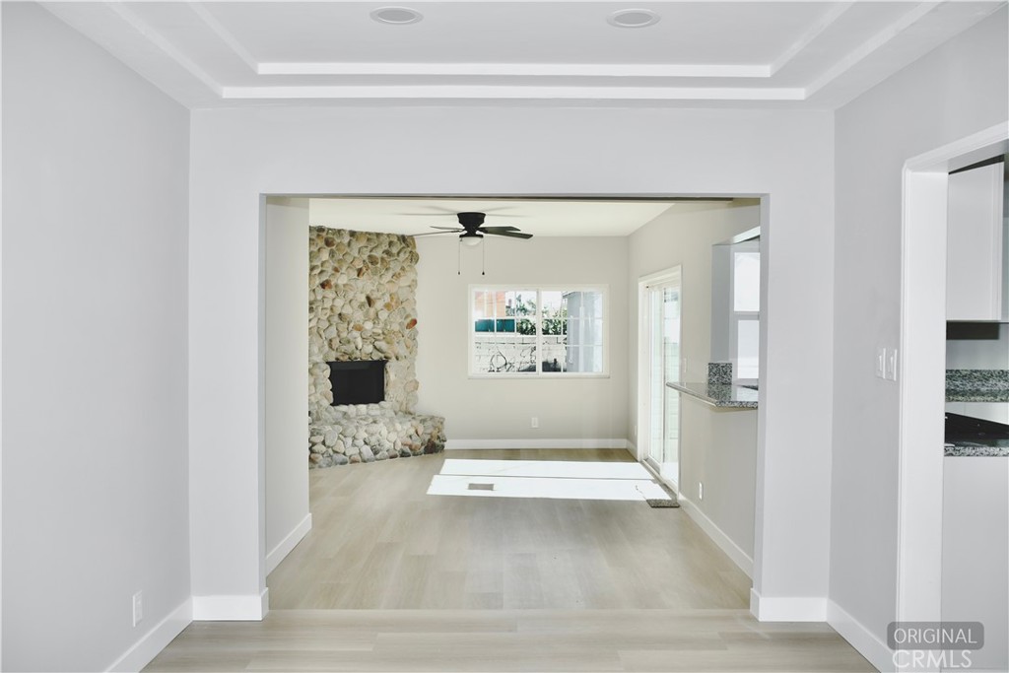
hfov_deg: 57.2
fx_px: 925
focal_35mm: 33
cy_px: 336
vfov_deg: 40.0
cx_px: 504
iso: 100
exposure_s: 1/250
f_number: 4
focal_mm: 22
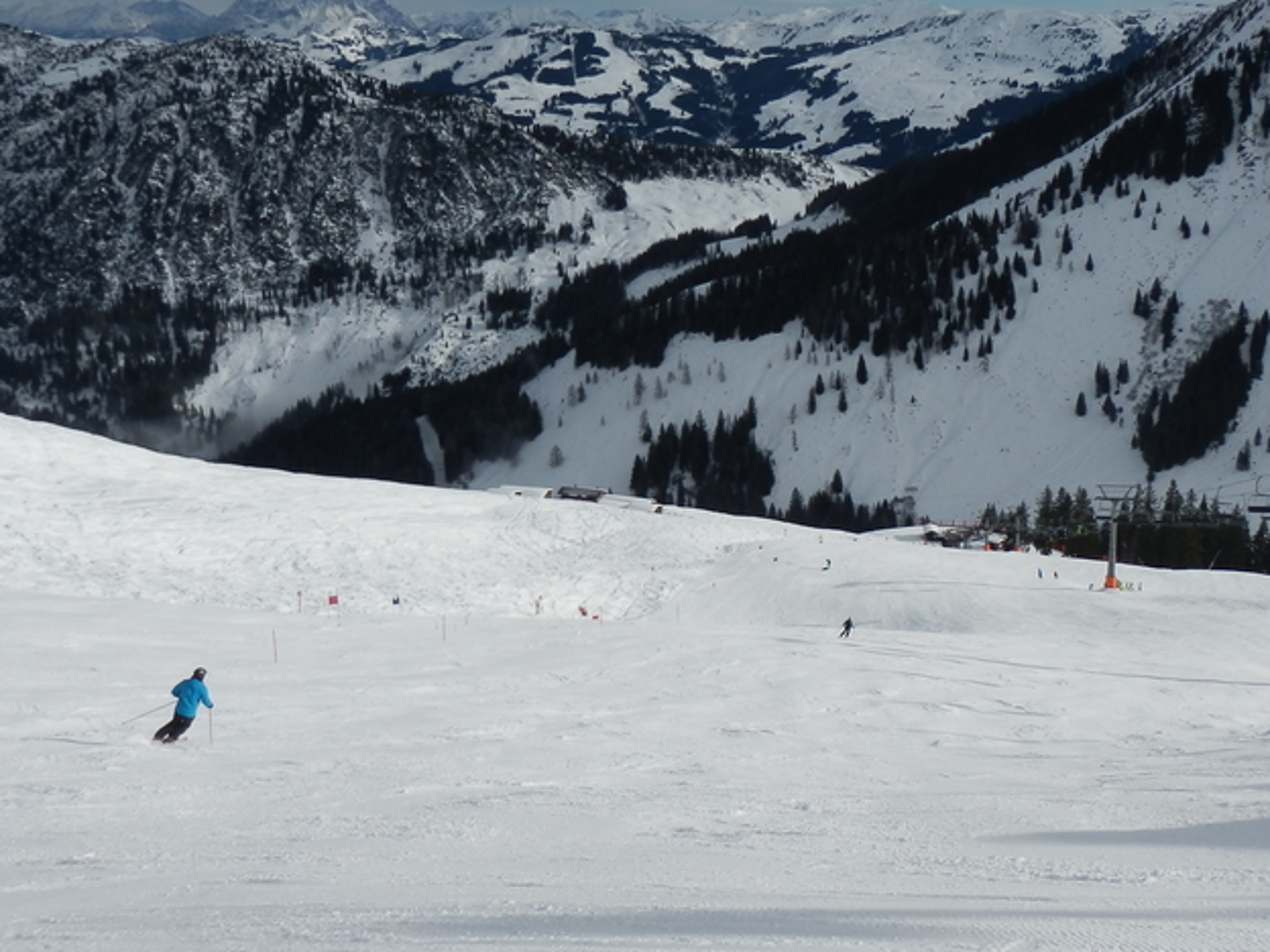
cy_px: 448
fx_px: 1504
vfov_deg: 35.1
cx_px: 816
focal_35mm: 41
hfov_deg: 45.3
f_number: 8.7
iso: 80
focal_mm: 4.5
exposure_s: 1/400
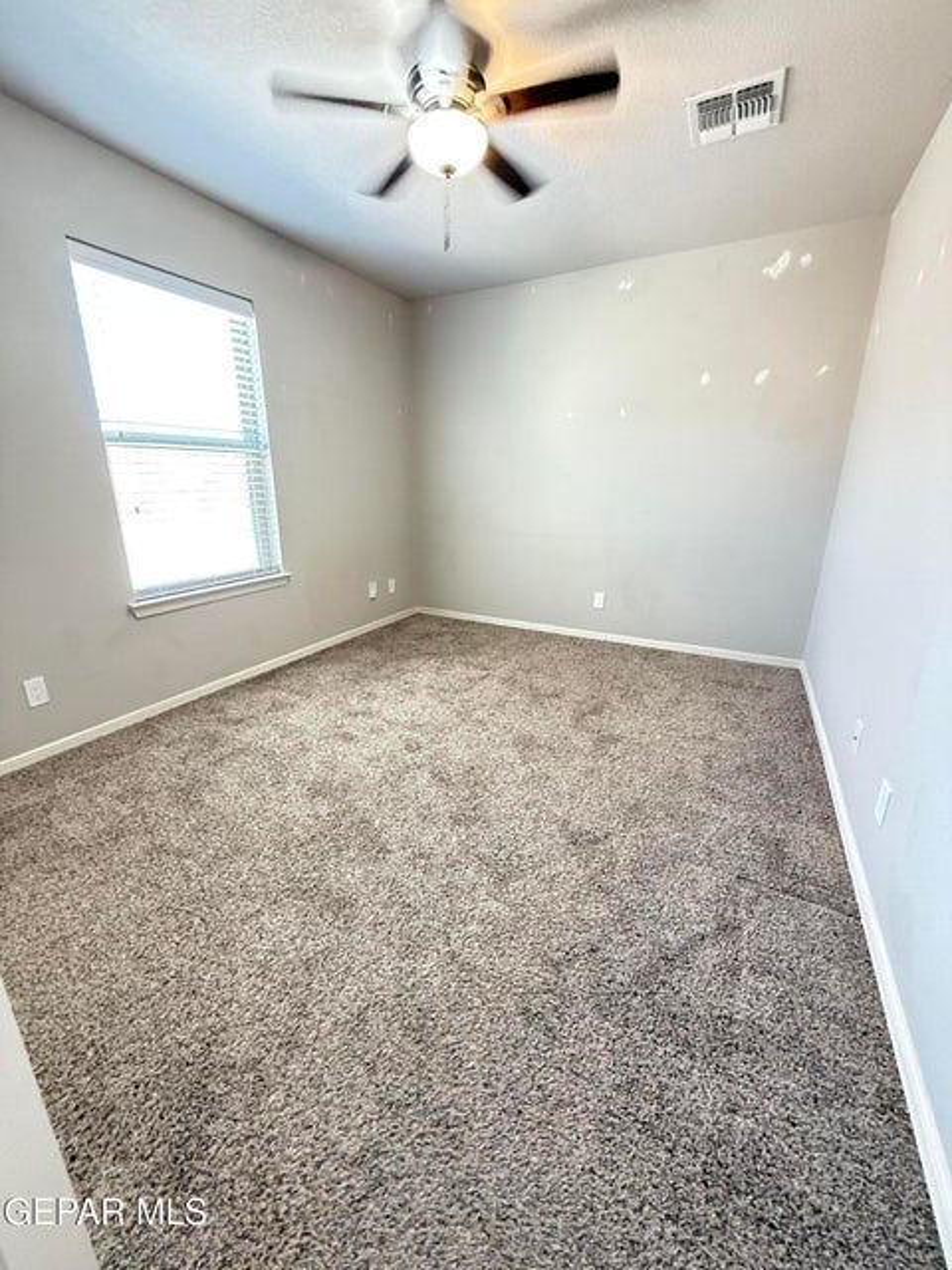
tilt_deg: -16.3
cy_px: 635
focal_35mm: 14
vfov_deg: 102.1
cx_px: 476
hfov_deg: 85.7
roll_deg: -0.7
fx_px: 513
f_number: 2.2
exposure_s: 1/60
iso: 800
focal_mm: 2.22
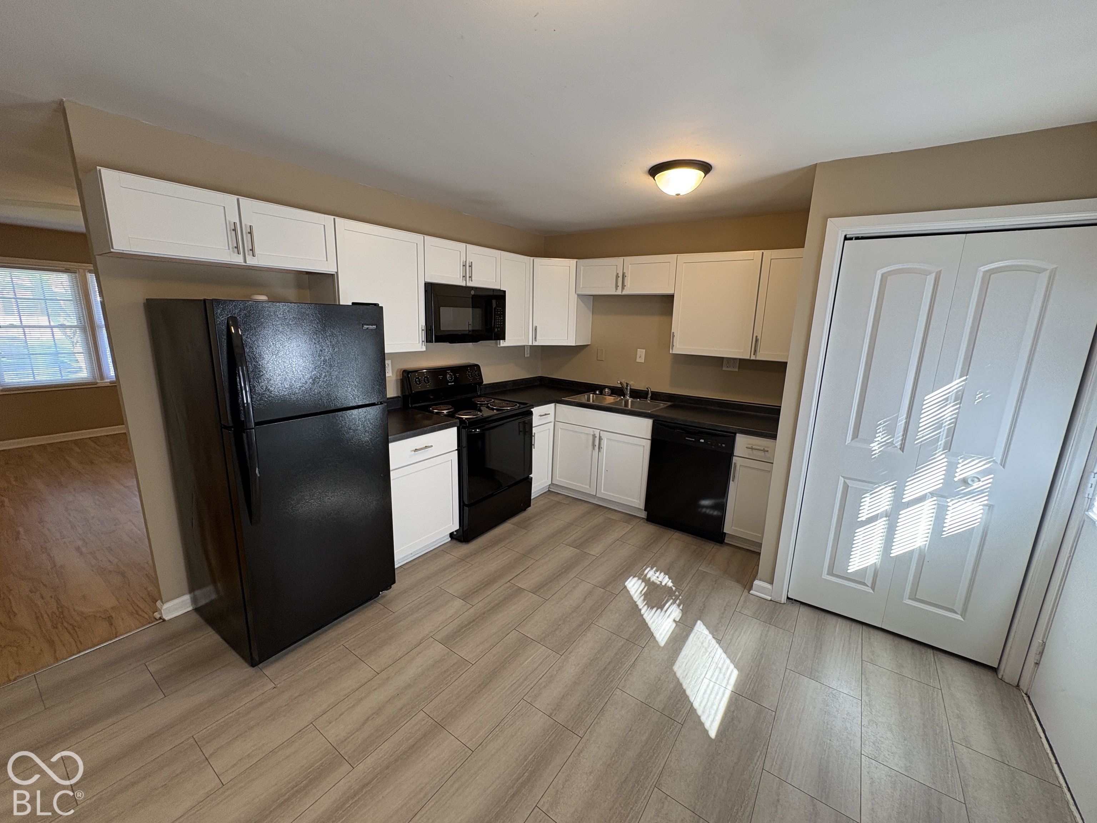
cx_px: 548
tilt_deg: -12.1
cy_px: 412
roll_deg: -2.0
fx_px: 444
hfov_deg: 102.1
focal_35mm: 14
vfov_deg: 85.7
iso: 160
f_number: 2.2
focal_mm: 2.22
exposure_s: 1/60
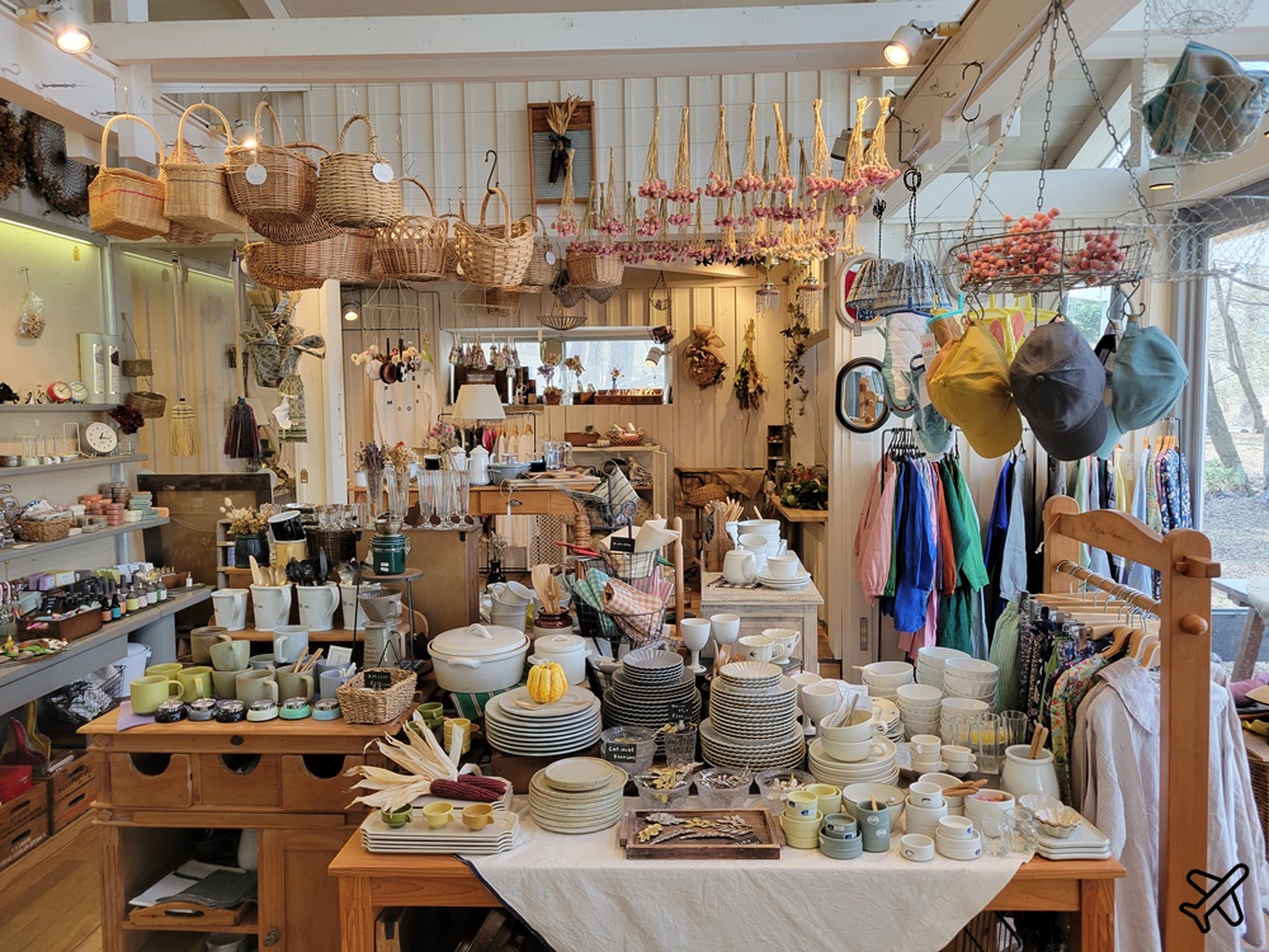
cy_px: 476
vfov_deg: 53.1
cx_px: 634
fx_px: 953
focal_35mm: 26
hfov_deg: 67.3
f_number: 1.8
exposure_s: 1/100
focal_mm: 5.4
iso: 125
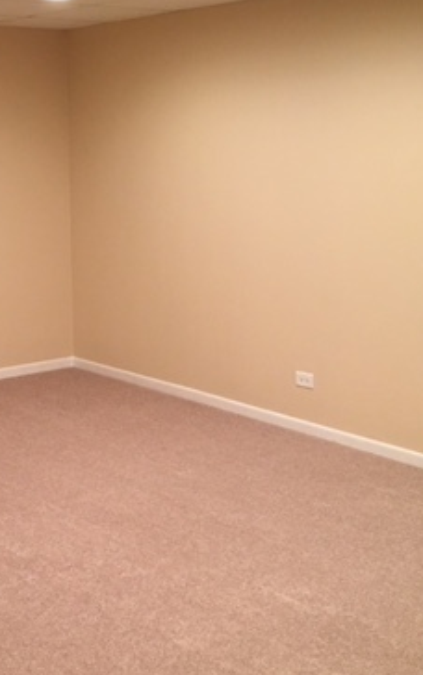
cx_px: 91
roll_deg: +0.6
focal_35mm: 54
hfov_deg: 23.7
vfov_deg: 37.4
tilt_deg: -14.6
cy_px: 401
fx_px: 994
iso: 100
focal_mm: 4.15
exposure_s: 1/30
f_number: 2.2
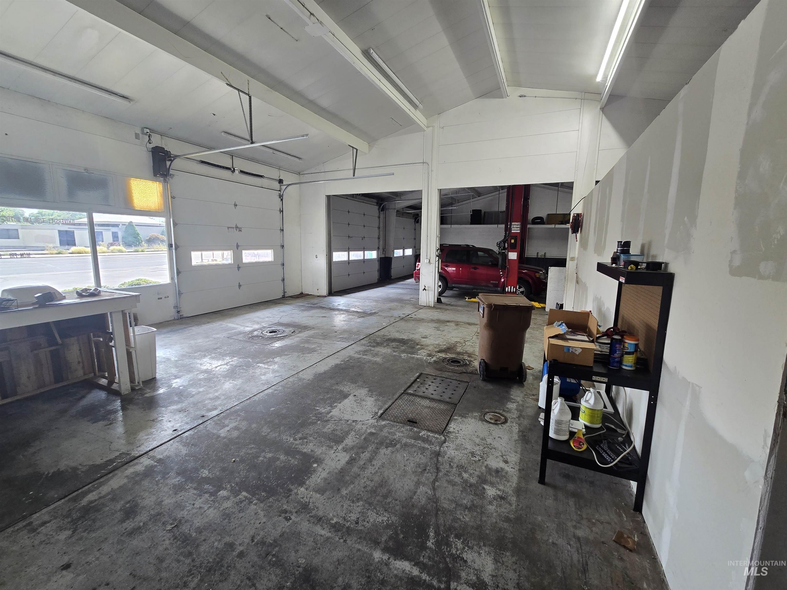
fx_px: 296
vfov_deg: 89.9
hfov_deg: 106.2
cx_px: 394
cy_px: 295
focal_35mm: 13
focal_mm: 2.2
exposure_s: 1/60
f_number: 2.2
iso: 100
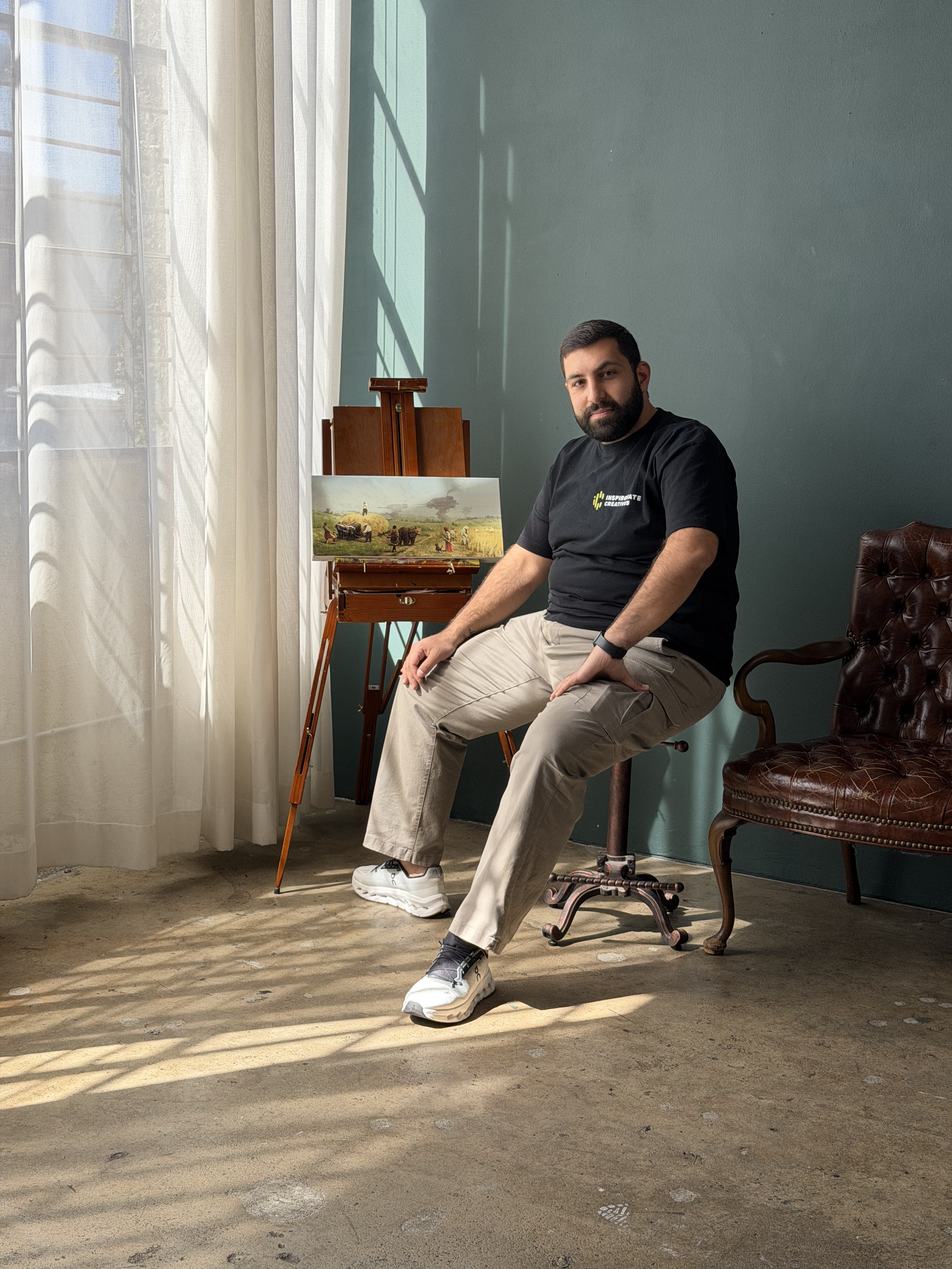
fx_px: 1760
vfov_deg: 39.7
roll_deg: -0.9
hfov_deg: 30.3
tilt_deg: -9.2
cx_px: 476
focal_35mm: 48
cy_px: 634
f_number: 1.78
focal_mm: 6.76
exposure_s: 1/611
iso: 100
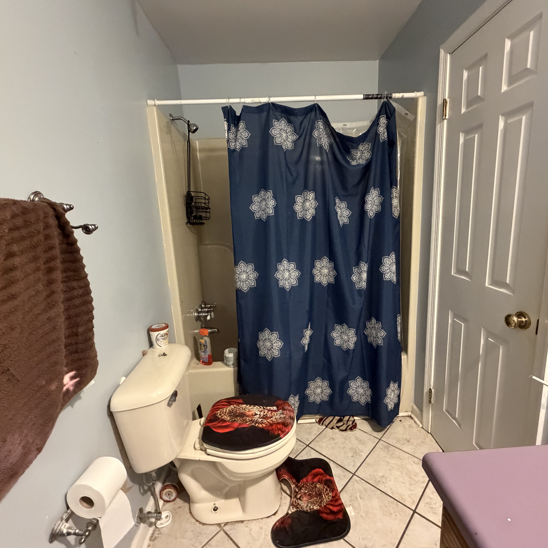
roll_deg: +3.1
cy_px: 269
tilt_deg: -8.9
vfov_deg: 84.0
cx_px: 287
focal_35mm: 17
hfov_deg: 83.9
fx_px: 304
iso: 1000
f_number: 2.2
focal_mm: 2.22
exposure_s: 1/60
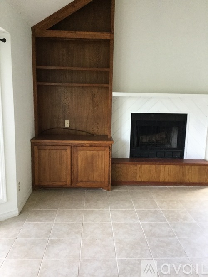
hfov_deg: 45.4
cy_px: 138
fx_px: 248
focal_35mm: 31
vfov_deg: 58.4
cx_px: 104
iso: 200
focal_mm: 3.3
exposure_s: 1/30
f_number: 2.4
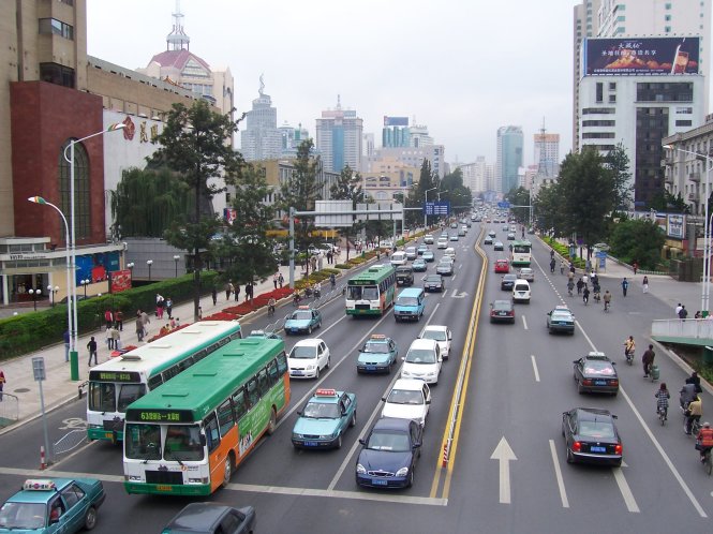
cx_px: 356
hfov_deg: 54.0
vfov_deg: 41.8
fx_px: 700
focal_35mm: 34
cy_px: 267
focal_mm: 5.6
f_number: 5.6
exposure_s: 1/125
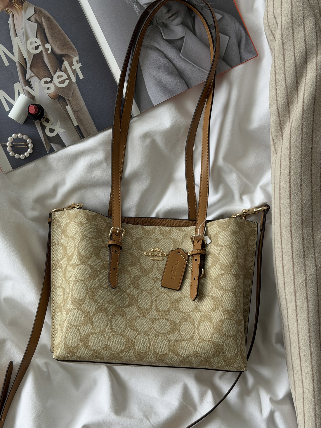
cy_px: 211
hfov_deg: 29.7
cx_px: 159
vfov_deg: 38.9
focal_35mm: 49
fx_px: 606
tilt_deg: -89.4
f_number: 1.78
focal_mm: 6.76
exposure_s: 1/121
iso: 50
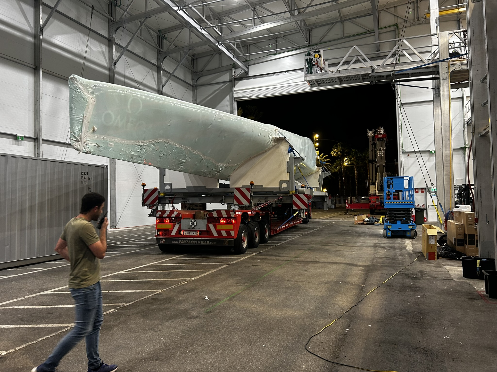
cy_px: 186
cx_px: 248
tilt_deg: +1.0
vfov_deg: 53.1
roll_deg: +2.7
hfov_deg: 67.3
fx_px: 373
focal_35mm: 26
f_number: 1.5
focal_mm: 5.7
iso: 125
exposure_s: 1/50
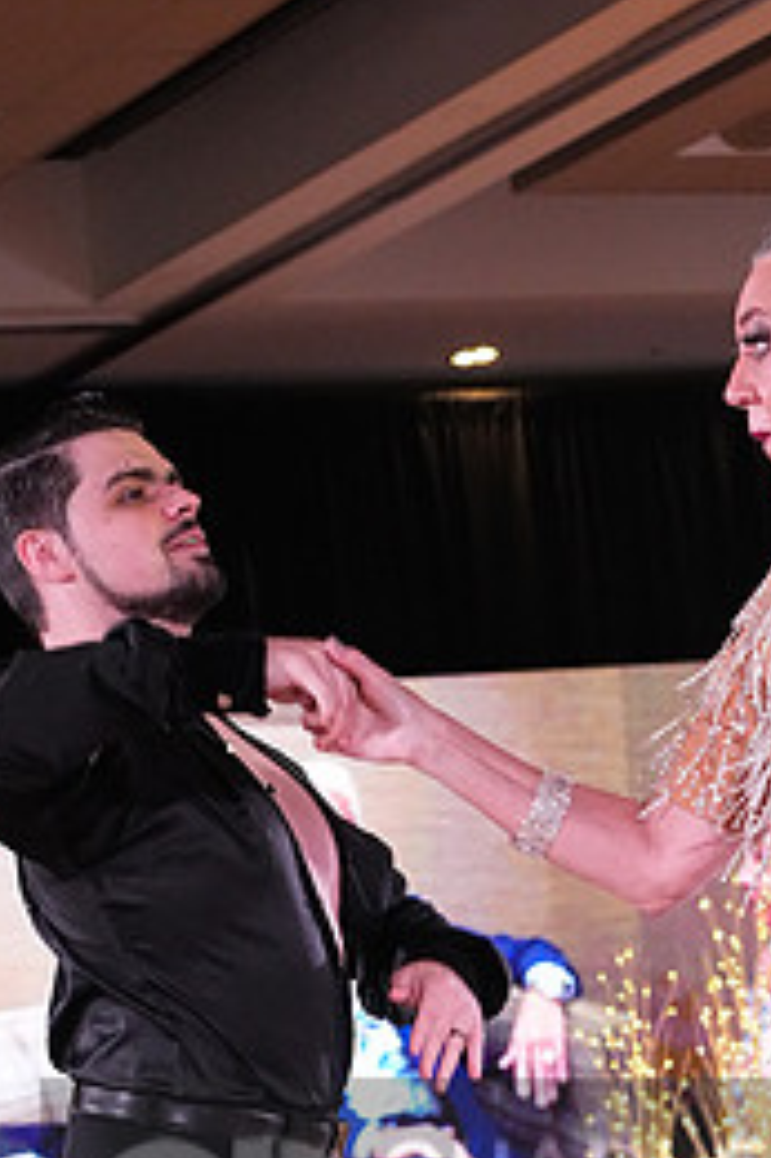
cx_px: 657
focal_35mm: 172
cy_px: 1229
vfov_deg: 11.8
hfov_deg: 8.0
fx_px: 5532
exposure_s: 1/400
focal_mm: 77
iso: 8000
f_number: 6.3
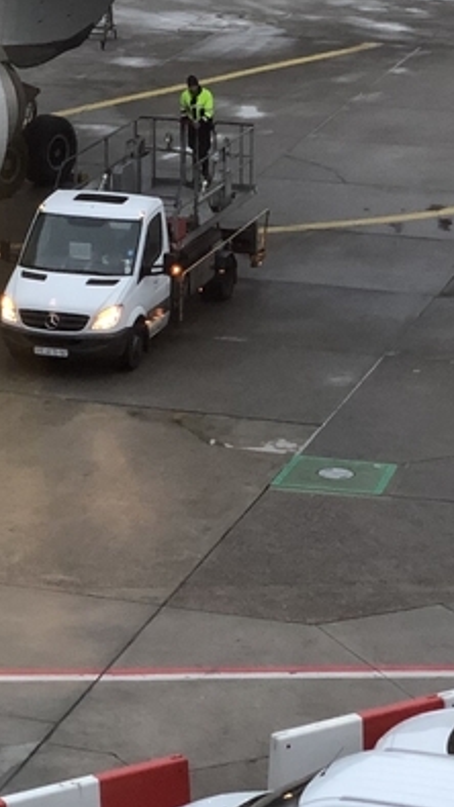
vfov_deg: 14.4
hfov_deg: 8.2
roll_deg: +0.8
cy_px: 22
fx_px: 3148
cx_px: -98
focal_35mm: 147
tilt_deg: -9.4
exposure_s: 1/50
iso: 100
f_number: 2.4
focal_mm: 6
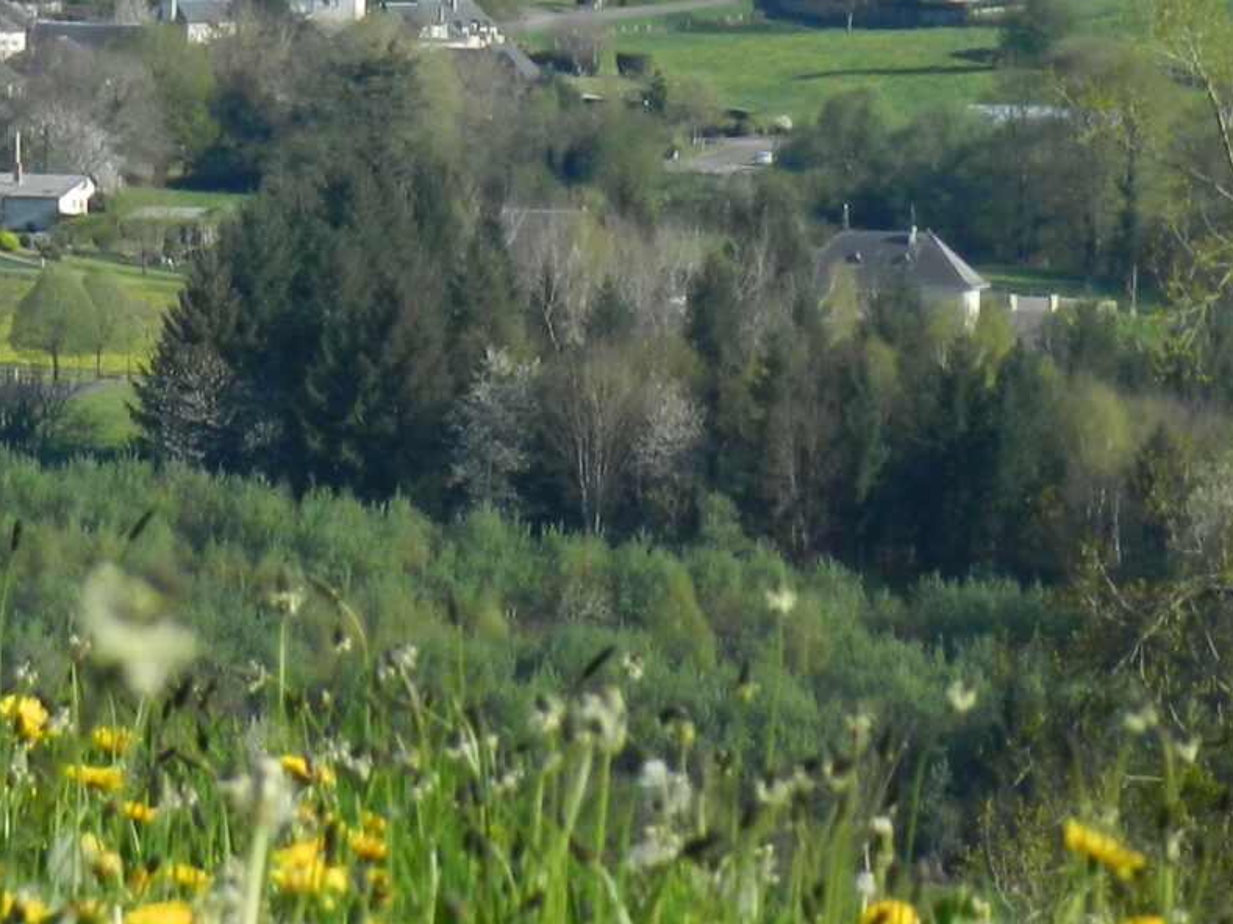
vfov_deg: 3.5
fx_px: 15025
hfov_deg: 4.7
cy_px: 150
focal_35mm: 422
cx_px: -183
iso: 160
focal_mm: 23.1
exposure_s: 1/640
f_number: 5
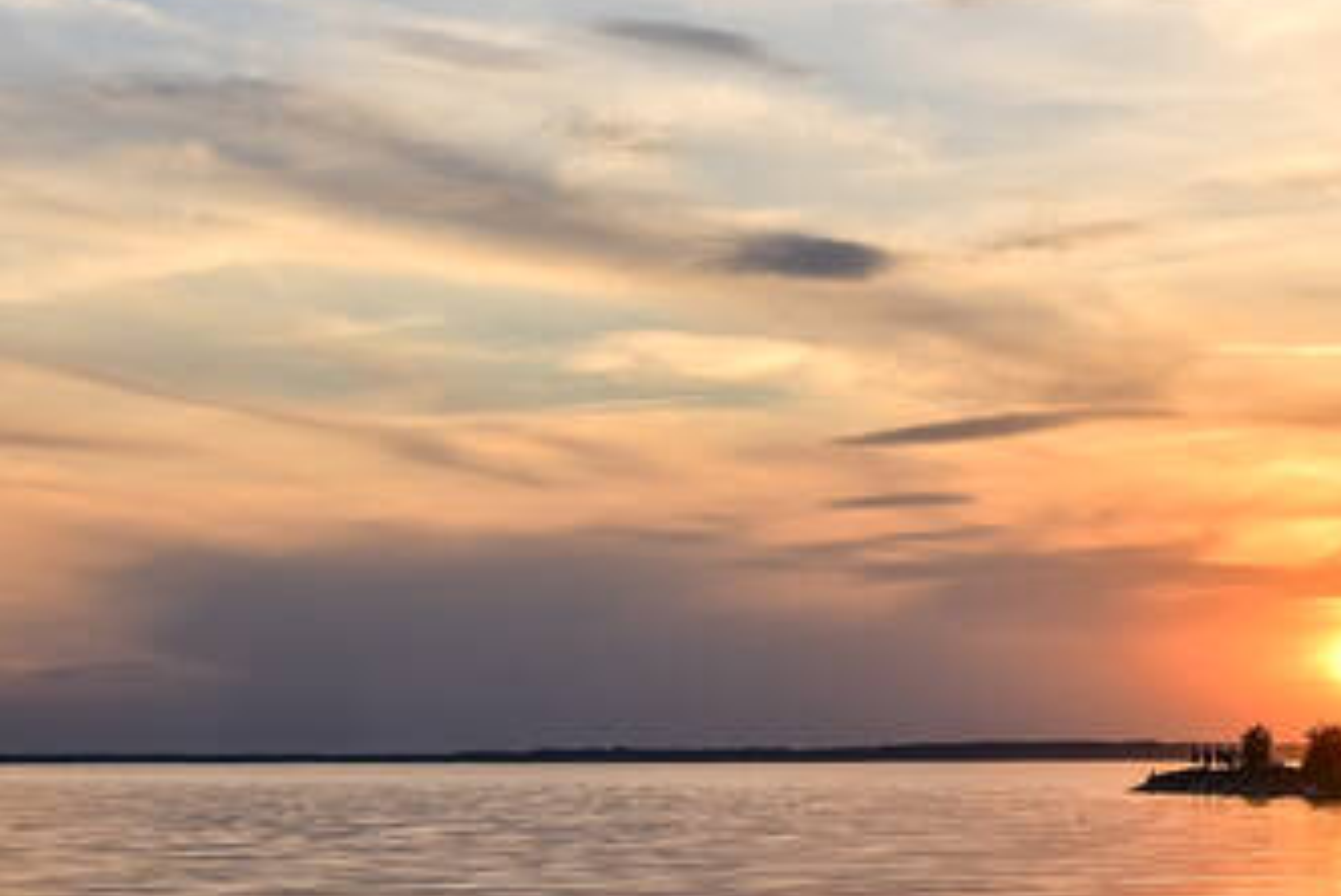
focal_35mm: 106
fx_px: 3938
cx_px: 1091
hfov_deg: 19.1
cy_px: 622
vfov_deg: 13.0
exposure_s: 1/125
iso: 100
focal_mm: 32.5
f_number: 11
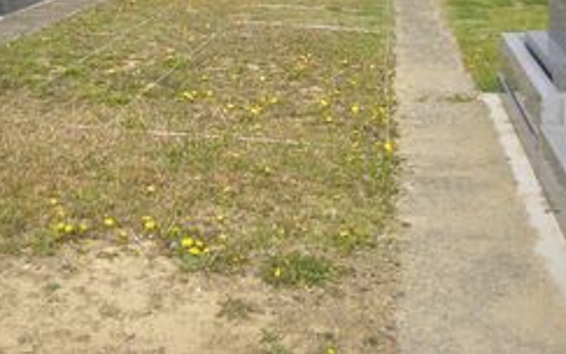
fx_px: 941
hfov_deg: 33.4
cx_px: 228
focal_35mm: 61
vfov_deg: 20.7
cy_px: 7
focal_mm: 5.8
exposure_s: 1/320
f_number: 4.3
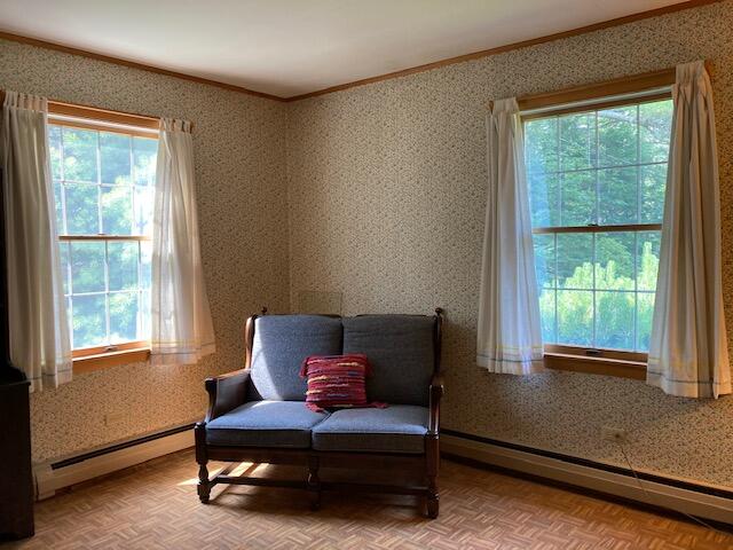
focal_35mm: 28
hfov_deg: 63.4
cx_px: 366
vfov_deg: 49.7
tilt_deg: -1.4
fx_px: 593
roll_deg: +1.8
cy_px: 275
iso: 100
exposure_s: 1/60
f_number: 1.8
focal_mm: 3.99
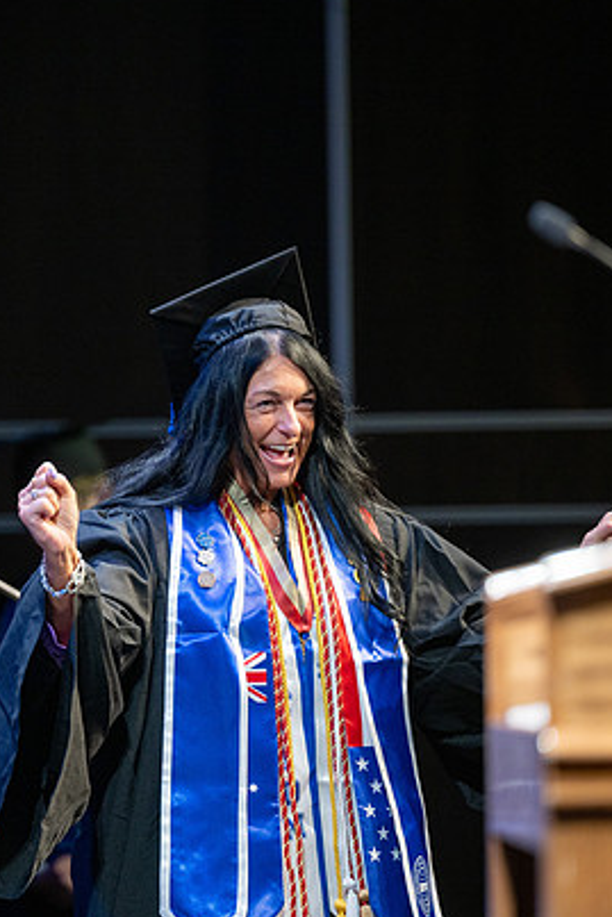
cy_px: 478
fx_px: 8535
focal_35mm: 335
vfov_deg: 6.1
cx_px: 131
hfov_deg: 4.1
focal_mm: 200
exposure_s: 1/200
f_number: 2.8
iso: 400
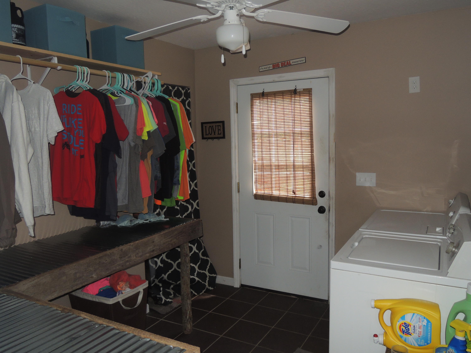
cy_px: 176
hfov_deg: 63.4
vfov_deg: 49.7
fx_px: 381
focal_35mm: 28
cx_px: 236
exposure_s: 1/30
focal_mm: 5
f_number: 2.8
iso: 200
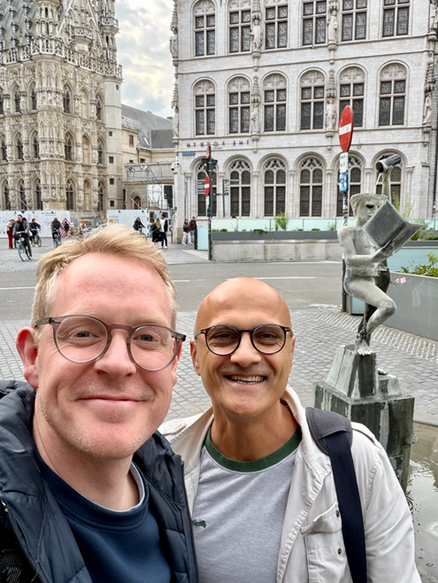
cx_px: 219
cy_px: 292
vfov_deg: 59.9
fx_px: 506
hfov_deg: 46.8
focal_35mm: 30
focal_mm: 2.71
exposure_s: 1/243
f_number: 1.9
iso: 32
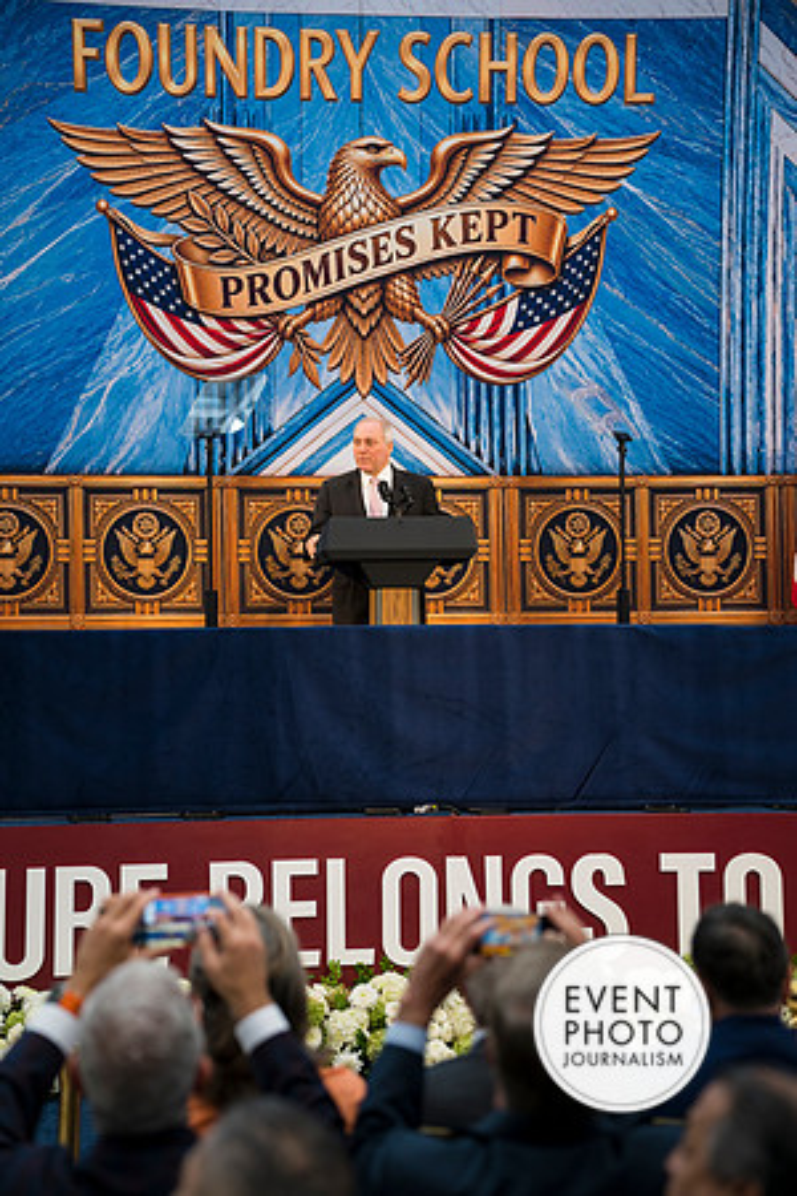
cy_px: 598
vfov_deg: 27.0
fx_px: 2490
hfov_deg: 18.2
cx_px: 398
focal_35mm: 75
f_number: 2.8
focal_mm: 75
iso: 220
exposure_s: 1/200
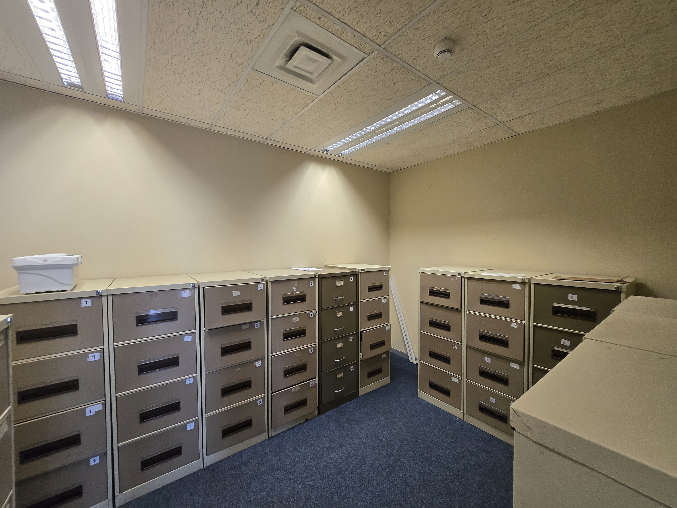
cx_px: 338
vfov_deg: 89.9
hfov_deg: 106.2
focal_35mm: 13
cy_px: 254
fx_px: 254
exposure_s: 1/50
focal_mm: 1.7
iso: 125
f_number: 2.2
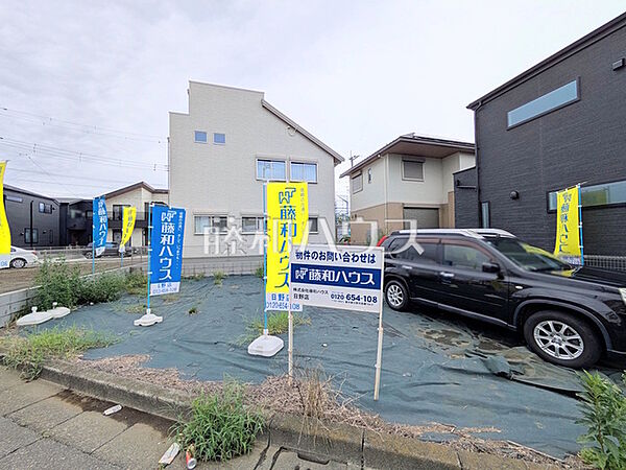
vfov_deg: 85.7
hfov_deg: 102.1
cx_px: 313
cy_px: 235
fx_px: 253
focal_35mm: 14
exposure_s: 1/1783
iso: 51
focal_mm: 1.83
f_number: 2.2
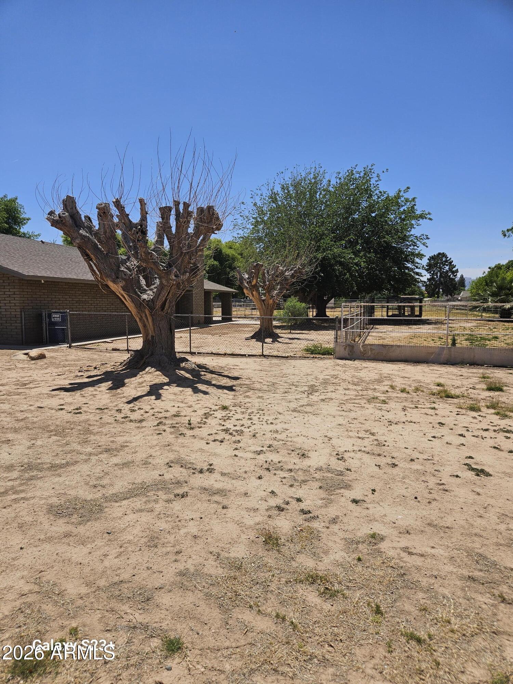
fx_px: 454
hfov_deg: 58.9
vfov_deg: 73.9
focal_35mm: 23
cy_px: 342
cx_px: 256
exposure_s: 1/3399
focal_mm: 5.4
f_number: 1.8
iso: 25
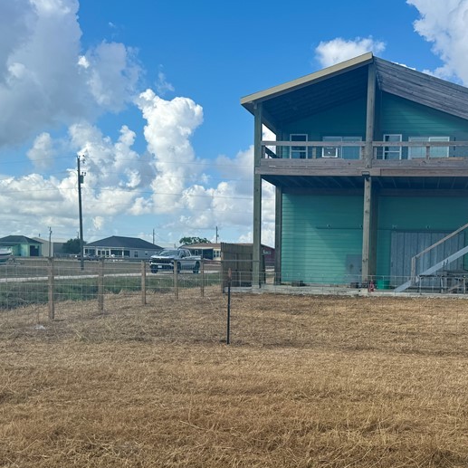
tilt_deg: -5.1
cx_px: 348
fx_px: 642
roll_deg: -0.9
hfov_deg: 39.0
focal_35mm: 42
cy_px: 318
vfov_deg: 39.5
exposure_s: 1/4673
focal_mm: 6.76
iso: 80
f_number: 1.78
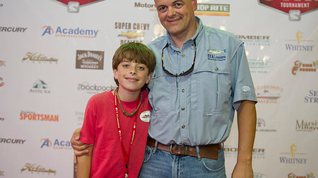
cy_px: 80
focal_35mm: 44
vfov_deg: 27.0
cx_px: 168
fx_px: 371
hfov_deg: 46.4
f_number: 2.8
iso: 1000
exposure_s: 1/80
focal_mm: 32
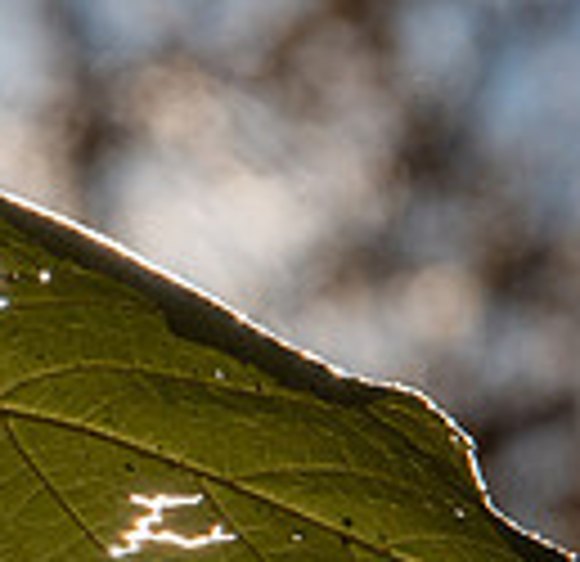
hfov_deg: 1.2
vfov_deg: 1.2
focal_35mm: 1448
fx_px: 27027
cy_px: 430
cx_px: -327
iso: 160
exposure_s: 1/400
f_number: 16
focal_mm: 230
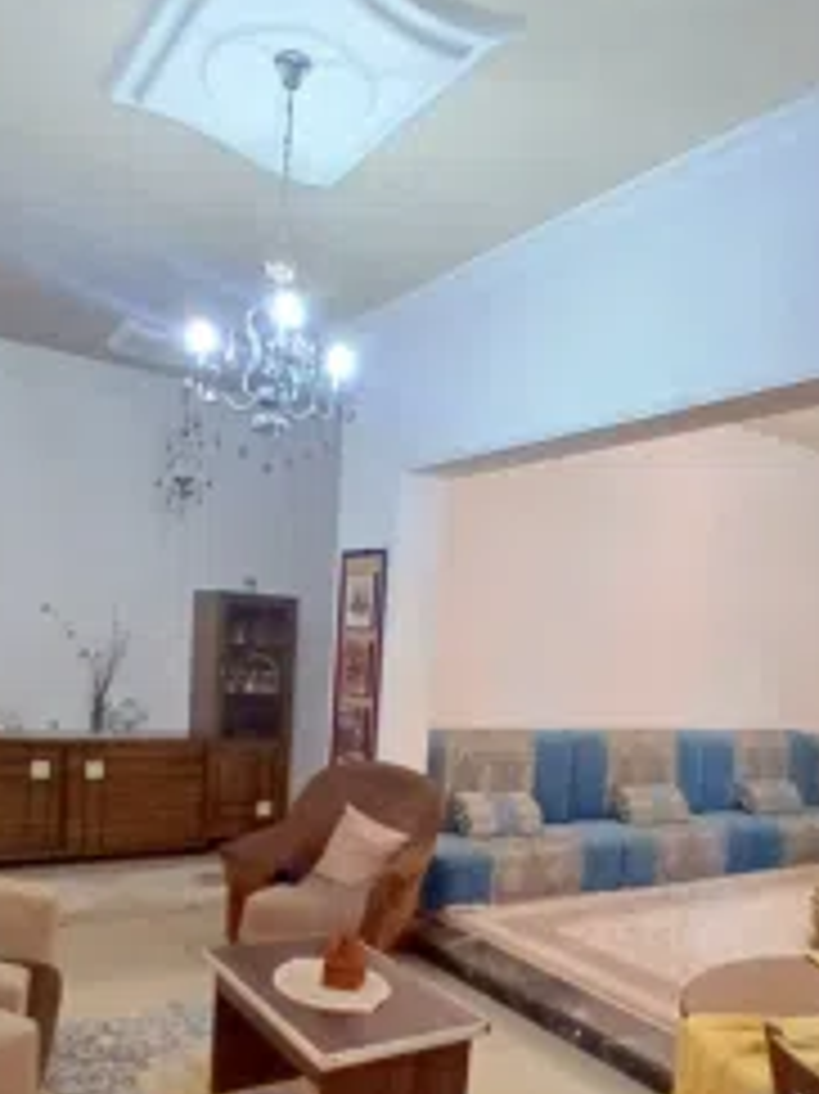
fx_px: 884
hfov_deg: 49.7
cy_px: 729
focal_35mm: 28
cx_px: 392
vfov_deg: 61.9
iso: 500
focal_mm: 1.4
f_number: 2.2
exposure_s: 1/20
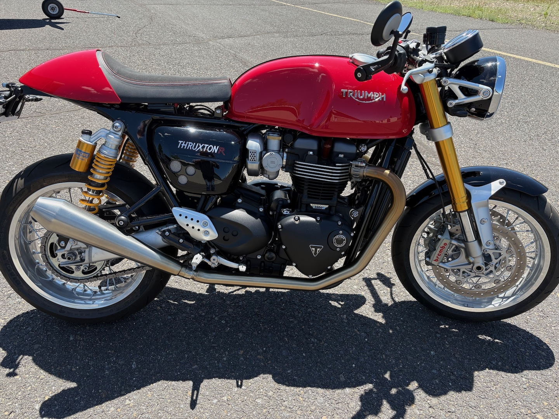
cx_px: 280
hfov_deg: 67.3
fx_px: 420
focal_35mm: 26
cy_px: 210
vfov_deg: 53.1
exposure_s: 1/907
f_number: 1.6
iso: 50
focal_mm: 5.96
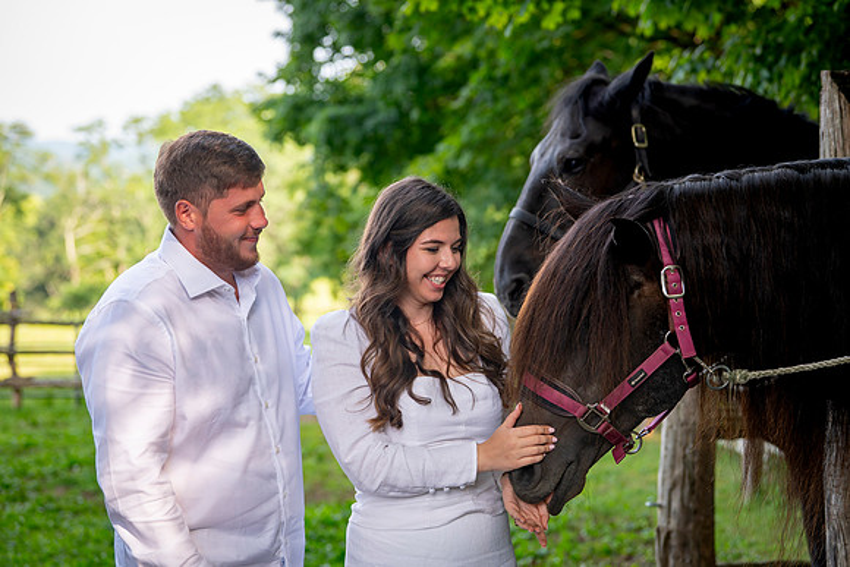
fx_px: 1781
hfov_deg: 26.8
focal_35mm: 75
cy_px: 268
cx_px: 430
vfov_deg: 18.1
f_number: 3.5
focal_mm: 70
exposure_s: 1/320
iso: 200
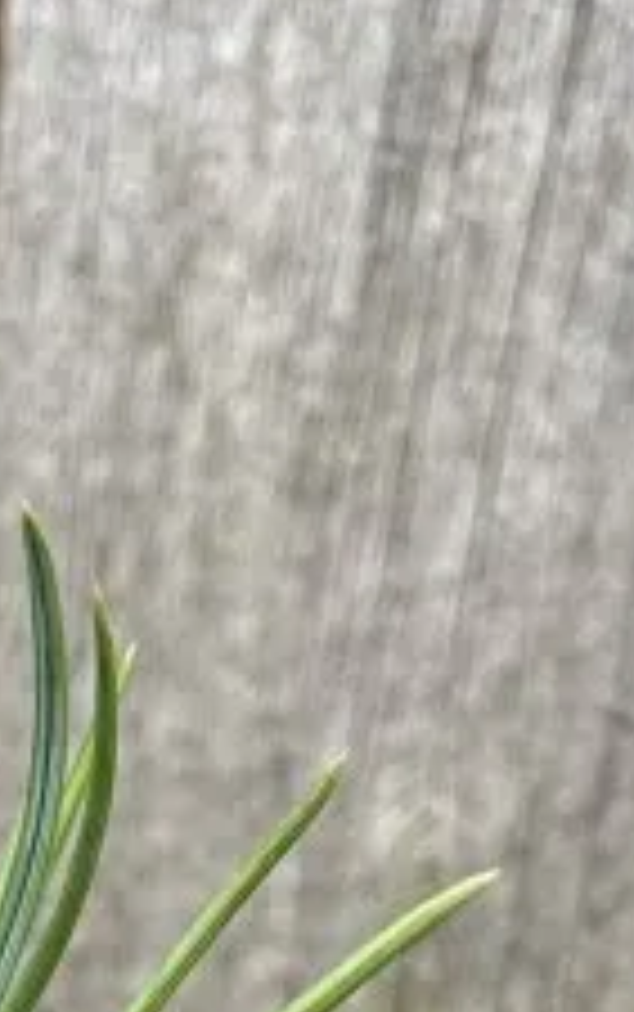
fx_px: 3642
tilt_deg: -27.5
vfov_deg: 14.0
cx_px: -625
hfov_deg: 9.3
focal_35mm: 132
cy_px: 1844
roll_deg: -0.8
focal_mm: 5.1
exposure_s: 1/193
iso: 40
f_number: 1.6
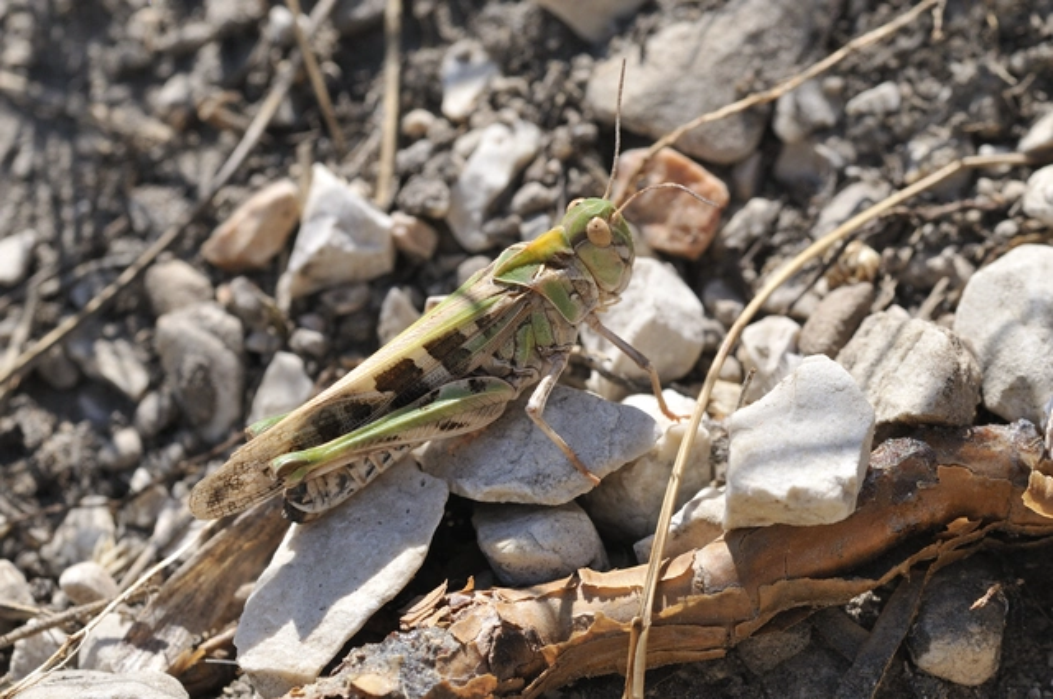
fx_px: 4601
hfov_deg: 13.1
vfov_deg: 8.7
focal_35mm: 158
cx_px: 526
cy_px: 350
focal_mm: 105
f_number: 13
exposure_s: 1/500
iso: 400
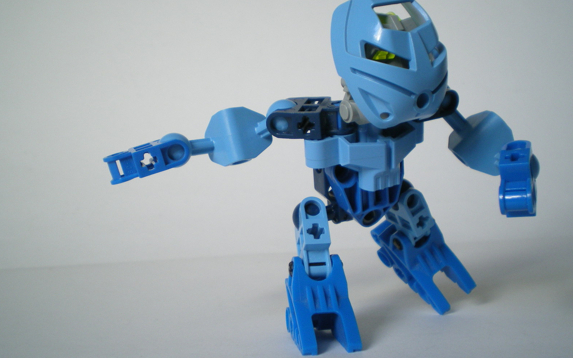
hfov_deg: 44.4
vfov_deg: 28.6
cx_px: 286
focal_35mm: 45
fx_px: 703
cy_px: 163
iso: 160
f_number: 3.5
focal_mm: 7.4
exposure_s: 1/50
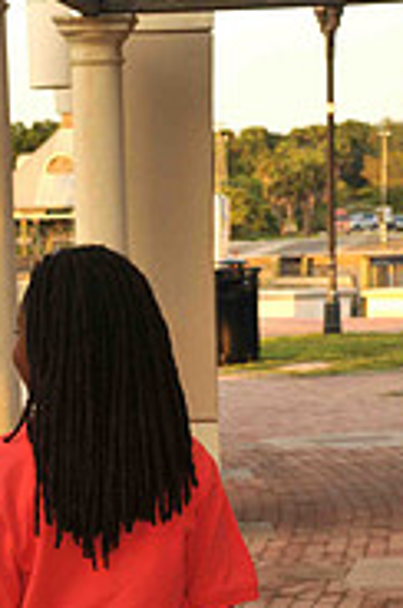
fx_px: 2966
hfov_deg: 7.8
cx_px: 127
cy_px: 710
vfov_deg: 11.5
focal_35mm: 176
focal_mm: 48
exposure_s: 1/125
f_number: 5.6
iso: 200
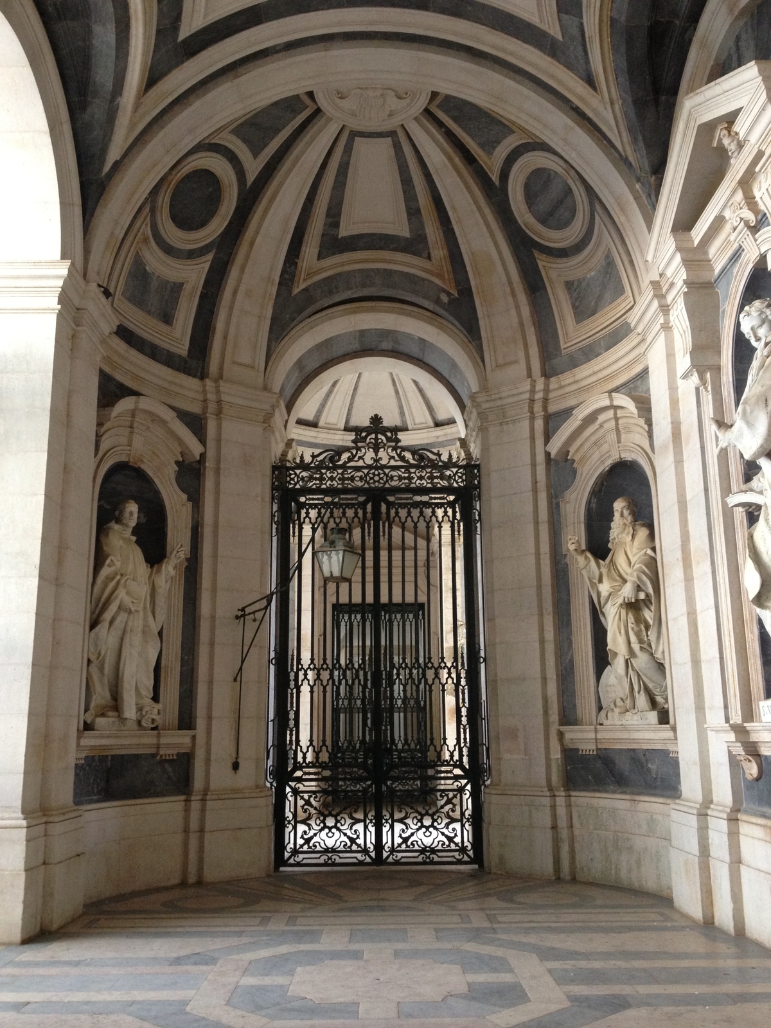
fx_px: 1039
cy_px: 514
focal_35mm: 35
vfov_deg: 52.6
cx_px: 386
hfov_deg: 40.7
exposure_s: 1/20
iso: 160
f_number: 2.4
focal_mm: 4.28
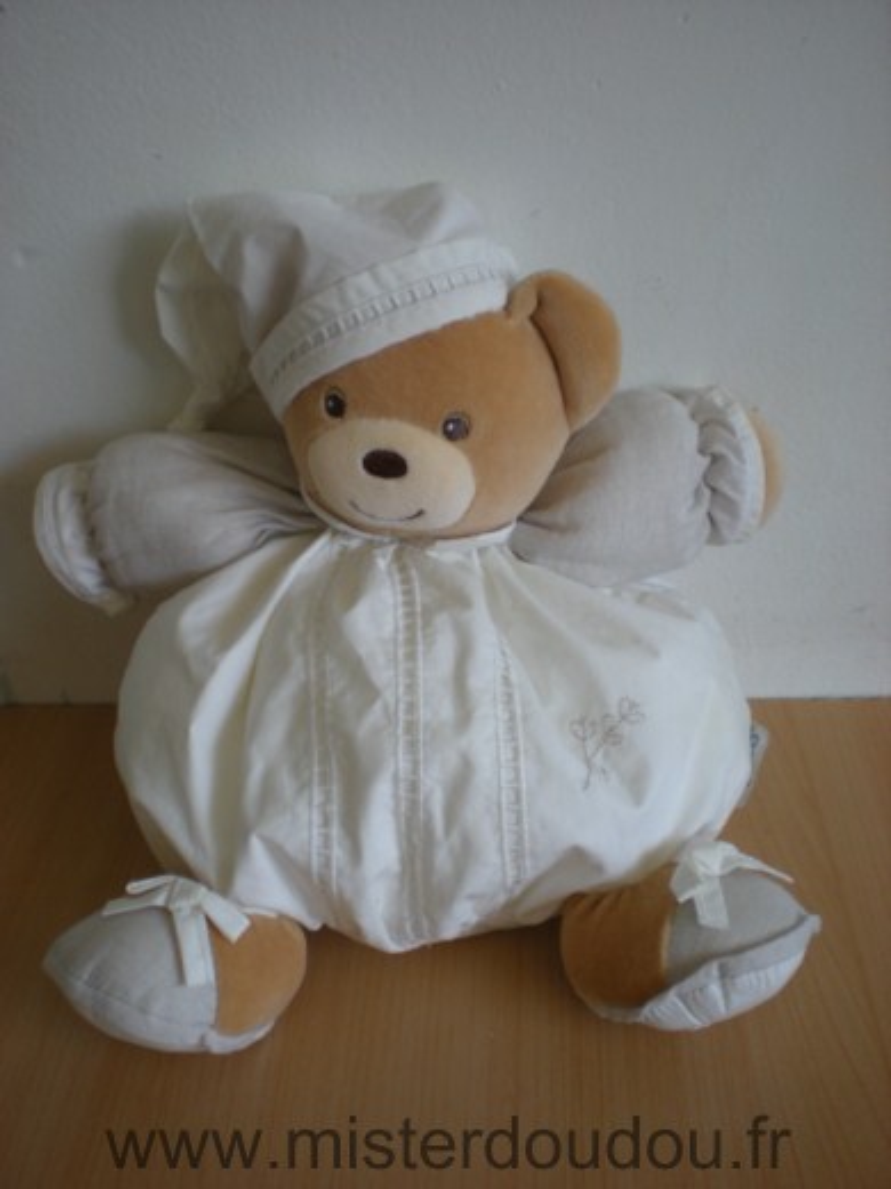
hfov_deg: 37.7
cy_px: 594
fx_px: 1304
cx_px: 446
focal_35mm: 38
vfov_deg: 49.0
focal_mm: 6.3
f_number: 3.1
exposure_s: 1/35.5
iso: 64
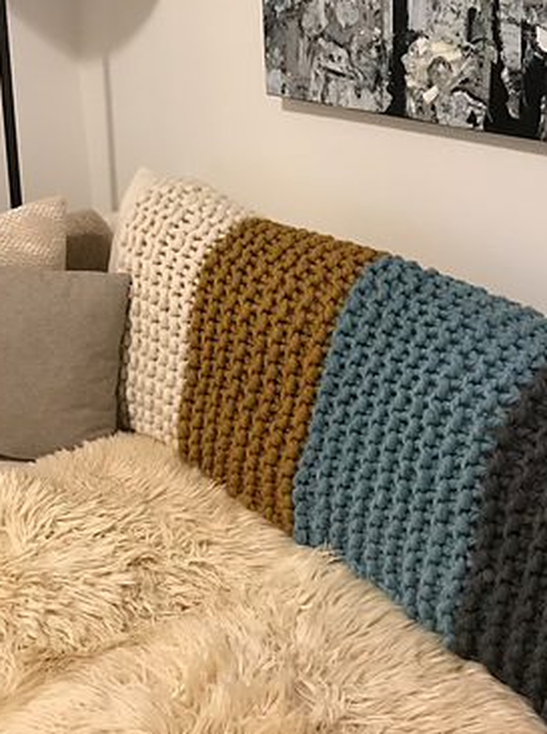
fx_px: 1036
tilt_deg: -18.5
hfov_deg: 29.6
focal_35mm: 49
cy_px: 267
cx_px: 293
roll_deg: +1.0
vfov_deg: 38.7
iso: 100
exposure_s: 1/11
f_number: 1.8
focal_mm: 3.99
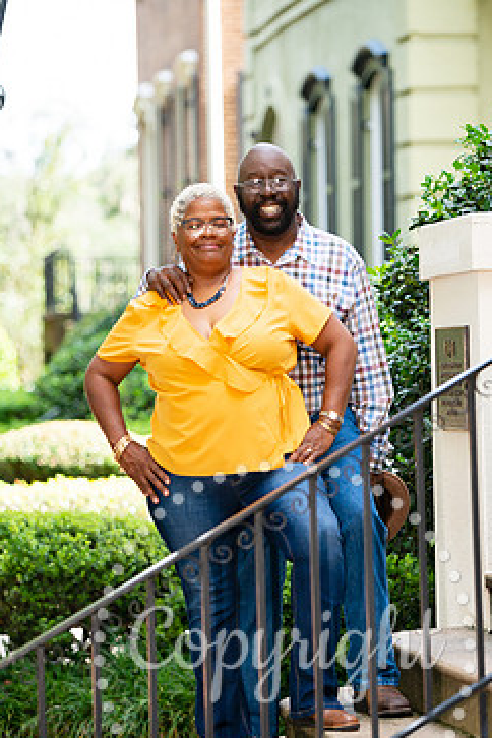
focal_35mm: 155
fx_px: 3177
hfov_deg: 8.9
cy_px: 409
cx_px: 285
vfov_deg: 13.2
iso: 640
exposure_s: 1/1250
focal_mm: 125
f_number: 2.8
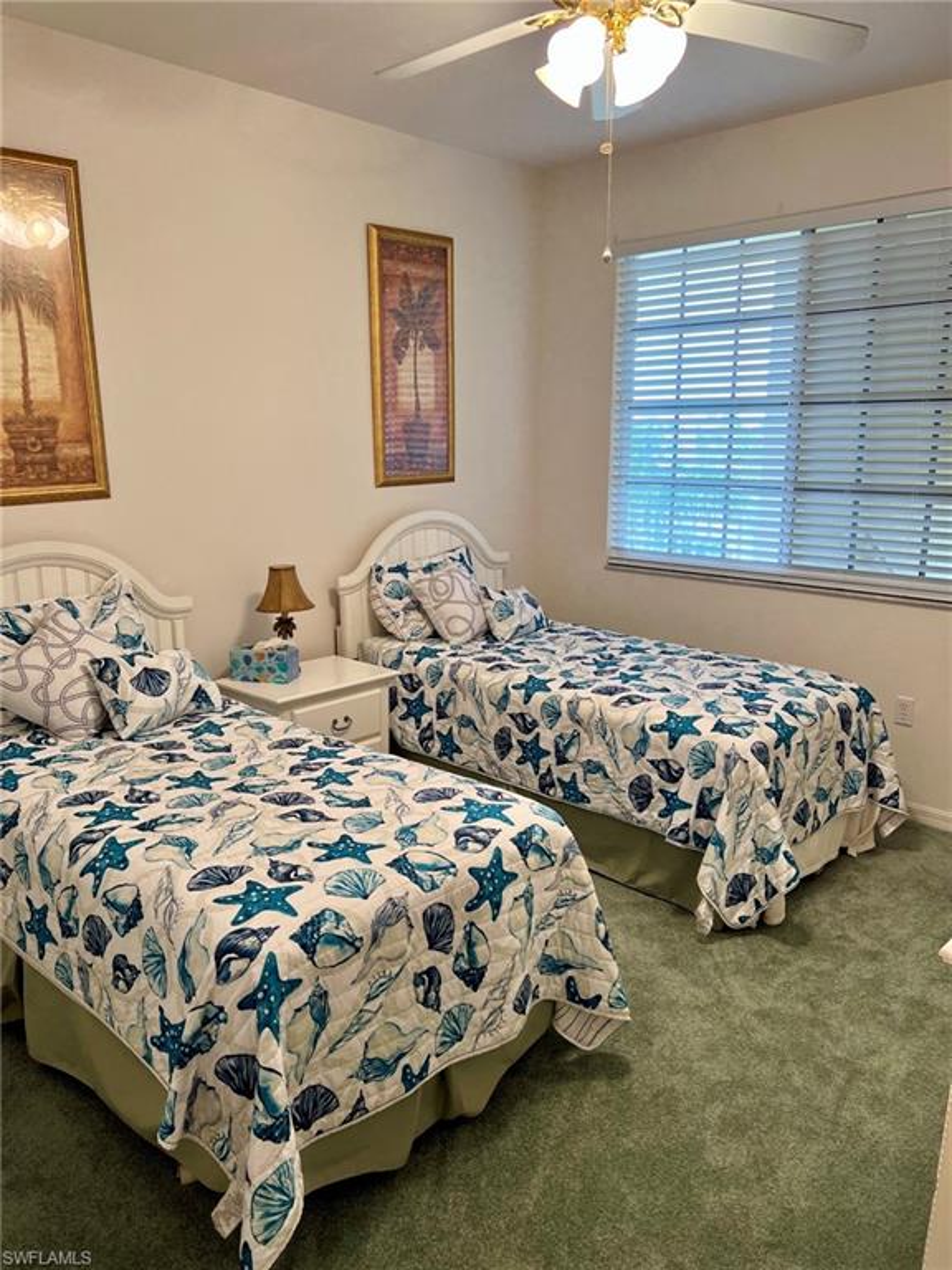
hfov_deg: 53.1
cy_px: 635
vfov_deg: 67.3
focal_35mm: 26
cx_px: 476
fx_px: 953
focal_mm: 5.7
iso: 80
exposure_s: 1/120
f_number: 1.5
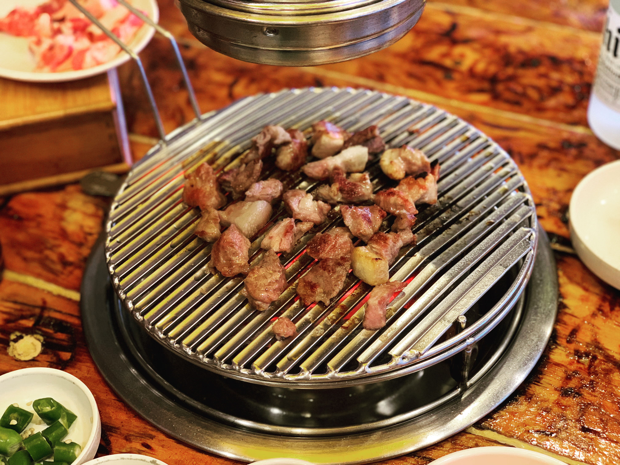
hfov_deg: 36.8
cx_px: 310
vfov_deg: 28.0
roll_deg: +3.8
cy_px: 232
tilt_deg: -40.9
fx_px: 931
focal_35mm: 52
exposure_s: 1/40
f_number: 2.4
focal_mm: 6
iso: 400
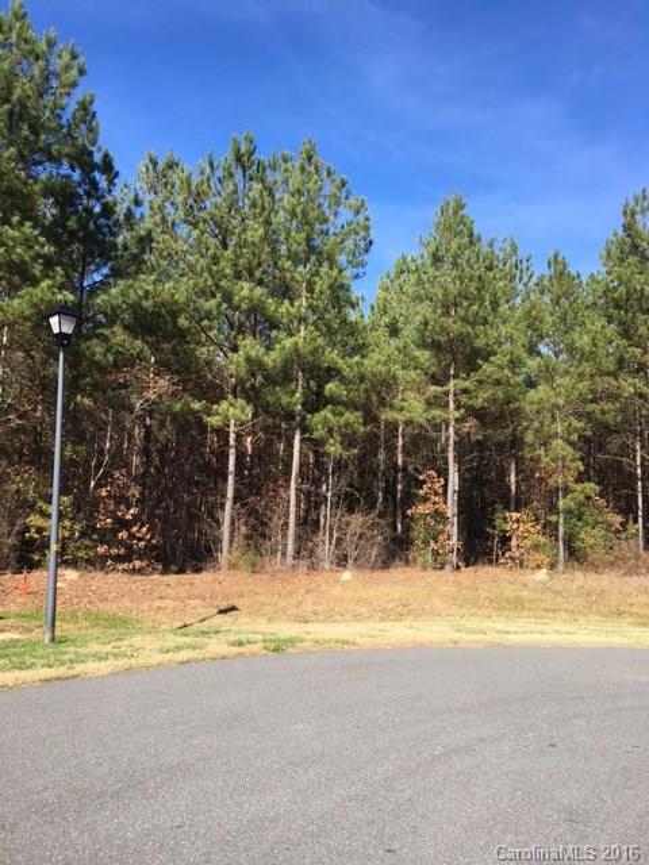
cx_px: 324
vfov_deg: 61.7
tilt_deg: +8.4
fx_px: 725
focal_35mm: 29
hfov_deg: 48.2
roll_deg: -2.7
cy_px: 432
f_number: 2.2
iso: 25
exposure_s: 1/761
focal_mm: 4.15
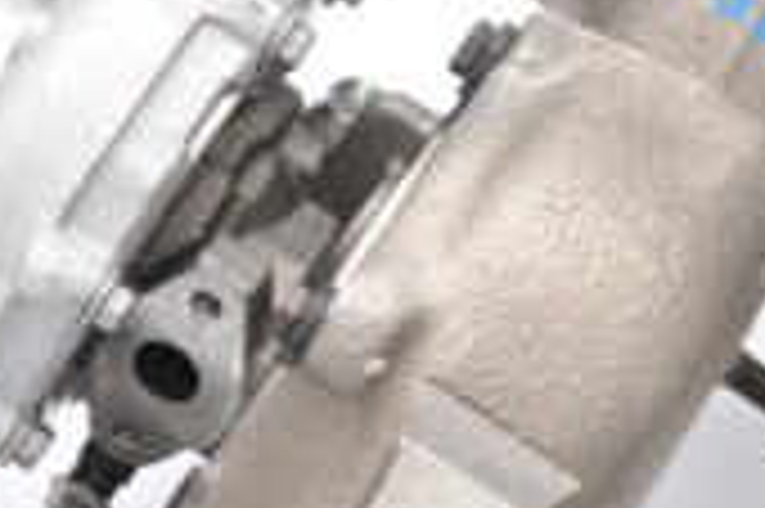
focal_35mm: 201
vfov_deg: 6.8
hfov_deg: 10.2
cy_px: 142
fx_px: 4267
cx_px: 490
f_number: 9
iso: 400
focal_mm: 38
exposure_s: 1/125
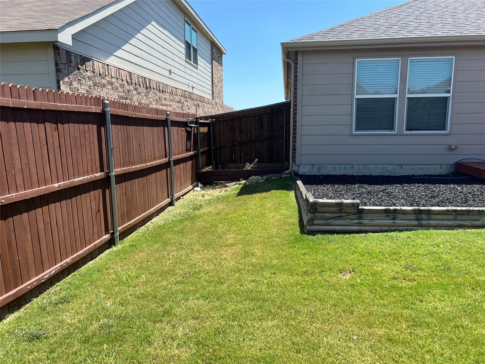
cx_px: 242
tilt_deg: -9.0
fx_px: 364
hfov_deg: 67.3
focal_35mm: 26
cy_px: 182
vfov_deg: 53.1
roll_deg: -0.3
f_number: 1.5
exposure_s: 1/2299
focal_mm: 5.7
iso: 50
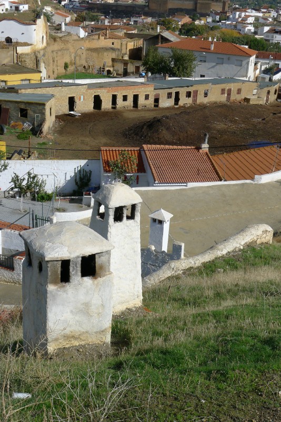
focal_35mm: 50
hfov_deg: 27.0
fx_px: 585
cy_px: 211
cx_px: 140
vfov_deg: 39.6
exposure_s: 1/800
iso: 80
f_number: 5
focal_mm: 10.7
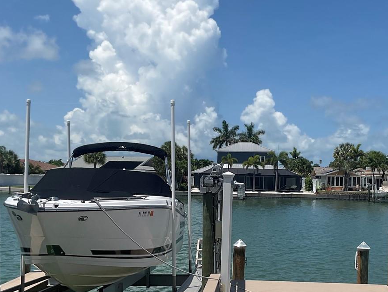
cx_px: 233
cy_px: 202
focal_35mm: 53
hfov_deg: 36.0
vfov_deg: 27.3
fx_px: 594
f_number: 1.8
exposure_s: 1/3788
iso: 16
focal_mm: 3
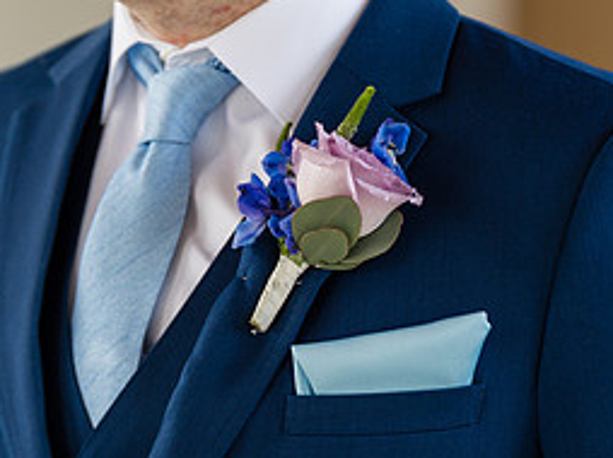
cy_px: 321
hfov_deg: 9.2
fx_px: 3804
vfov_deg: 6.9
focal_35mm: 215
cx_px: 268
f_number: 2.8
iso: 320
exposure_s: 1/400
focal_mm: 126
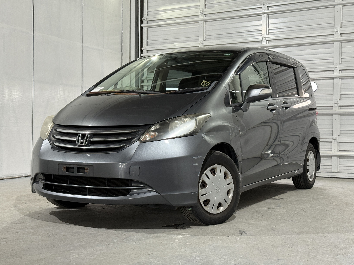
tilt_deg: -0.8
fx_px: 491
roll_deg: -0.3
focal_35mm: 48
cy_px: 132
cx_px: 177
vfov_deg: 30.3
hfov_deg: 39.7
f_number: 1.78
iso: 200
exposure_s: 1/60
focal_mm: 6.76
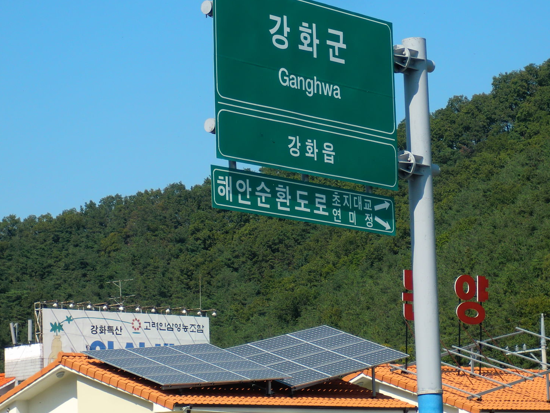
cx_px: 293
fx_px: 2161
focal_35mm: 136
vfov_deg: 10.9
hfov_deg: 14.5
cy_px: 159
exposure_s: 1/320
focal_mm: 18.9
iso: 64
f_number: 5.6
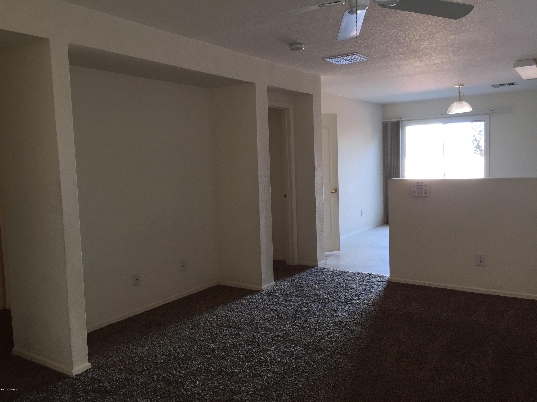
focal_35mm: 29
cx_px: 268
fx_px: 450
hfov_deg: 61.7
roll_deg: +1.8
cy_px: 201
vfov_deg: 48.2
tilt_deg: -5.7
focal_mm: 4.15
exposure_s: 1/30
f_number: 2.2
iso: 80
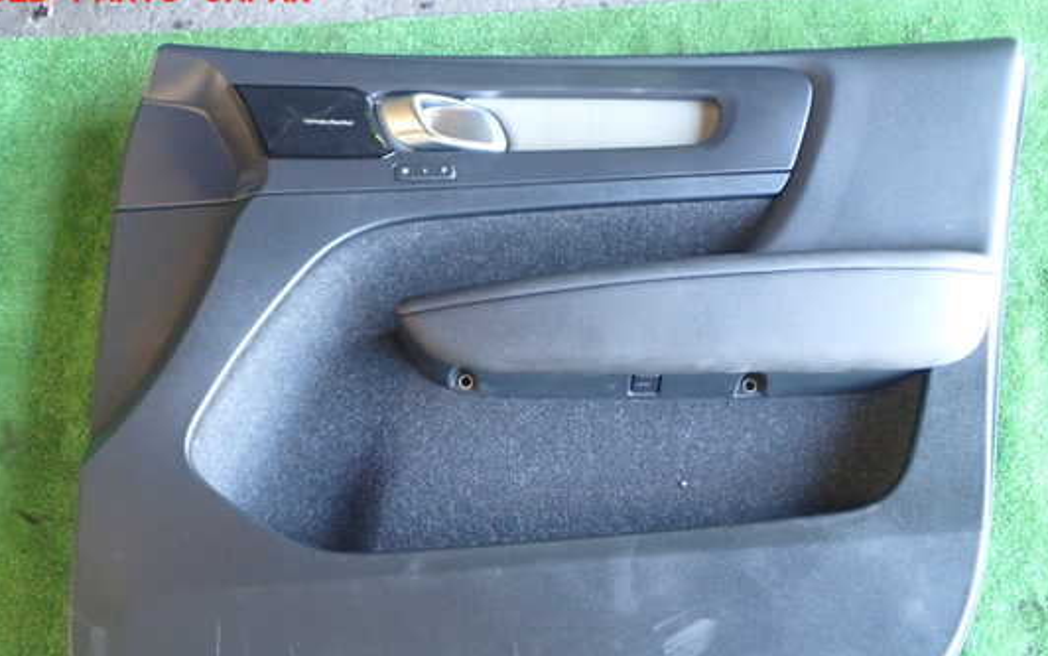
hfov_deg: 46.2
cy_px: 408
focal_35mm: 43
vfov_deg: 29.8
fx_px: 1229
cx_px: 544
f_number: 2.5
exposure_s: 1/40
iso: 640
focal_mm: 6.37
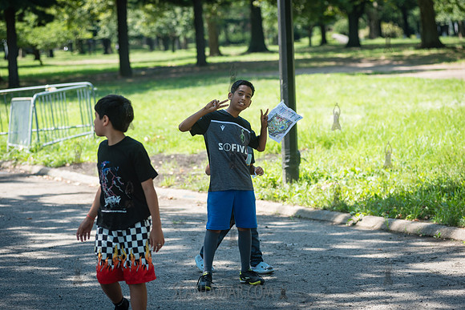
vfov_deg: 11.4
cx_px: 232
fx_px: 1550
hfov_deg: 17.1
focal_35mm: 120
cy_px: 155
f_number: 4
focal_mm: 120
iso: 200
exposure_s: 1/400
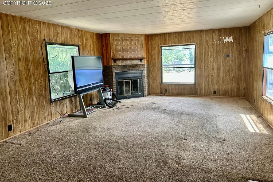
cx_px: 136
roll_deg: +2.2
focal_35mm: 25
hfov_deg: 71.5
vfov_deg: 51.2
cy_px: 84
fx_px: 190
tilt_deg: -6.8
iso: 100
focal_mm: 6.86
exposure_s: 1/121
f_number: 1.78
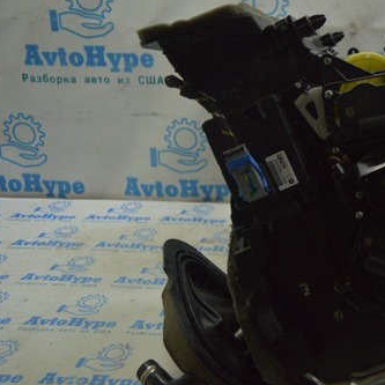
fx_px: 617
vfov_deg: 34.6
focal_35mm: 49
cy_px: 169
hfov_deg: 32.8
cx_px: 353
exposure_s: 1/80
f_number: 3.5
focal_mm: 20
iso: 400
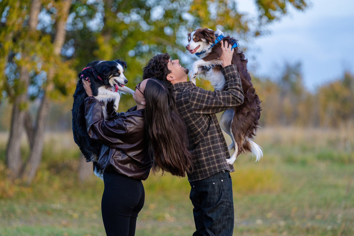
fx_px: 1160
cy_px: 118
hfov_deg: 17.3
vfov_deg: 11.6
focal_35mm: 118
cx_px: 177
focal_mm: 118
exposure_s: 1/1000
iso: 1250
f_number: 2
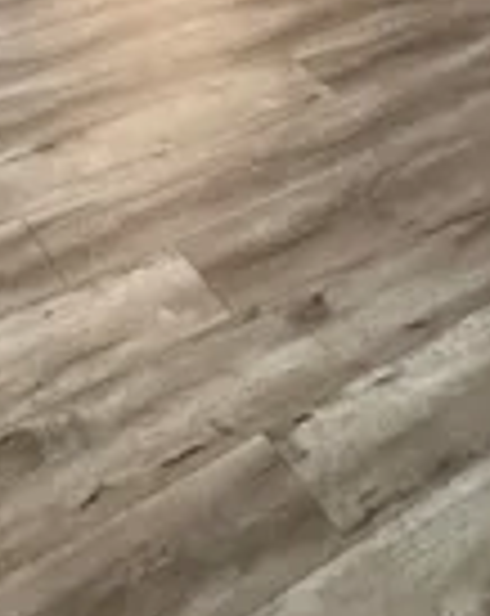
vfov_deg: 24.2
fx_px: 946
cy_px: -396
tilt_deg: -7.8
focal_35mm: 52
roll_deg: -1.4
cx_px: 63
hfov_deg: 28.1
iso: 1250
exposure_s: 1/40
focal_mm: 1.57
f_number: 1.8
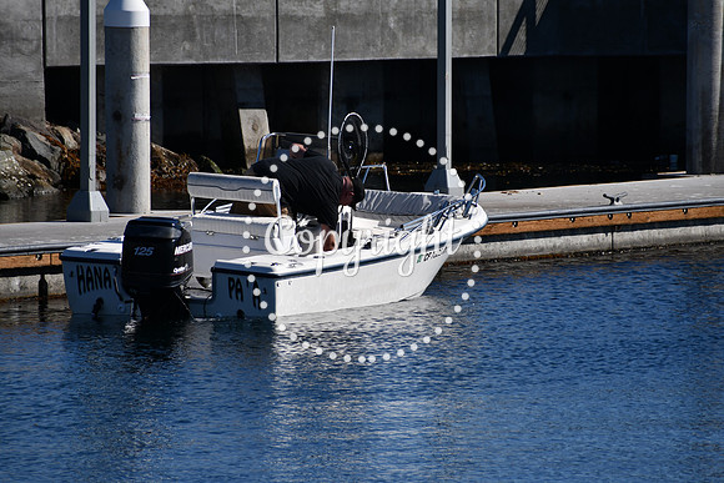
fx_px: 9052
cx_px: 362
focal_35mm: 450
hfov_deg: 4.6
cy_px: 242
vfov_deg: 3.1
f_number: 7.1
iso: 200
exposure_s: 1/1600
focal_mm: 300
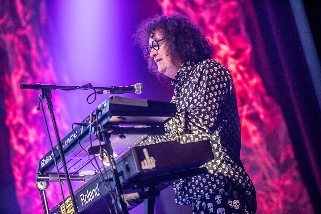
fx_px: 1088
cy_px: 107
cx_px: 160
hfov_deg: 16.8
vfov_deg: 11.3
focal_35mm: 122
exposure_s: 1/100
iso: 4000
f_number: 2.8
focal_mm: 122
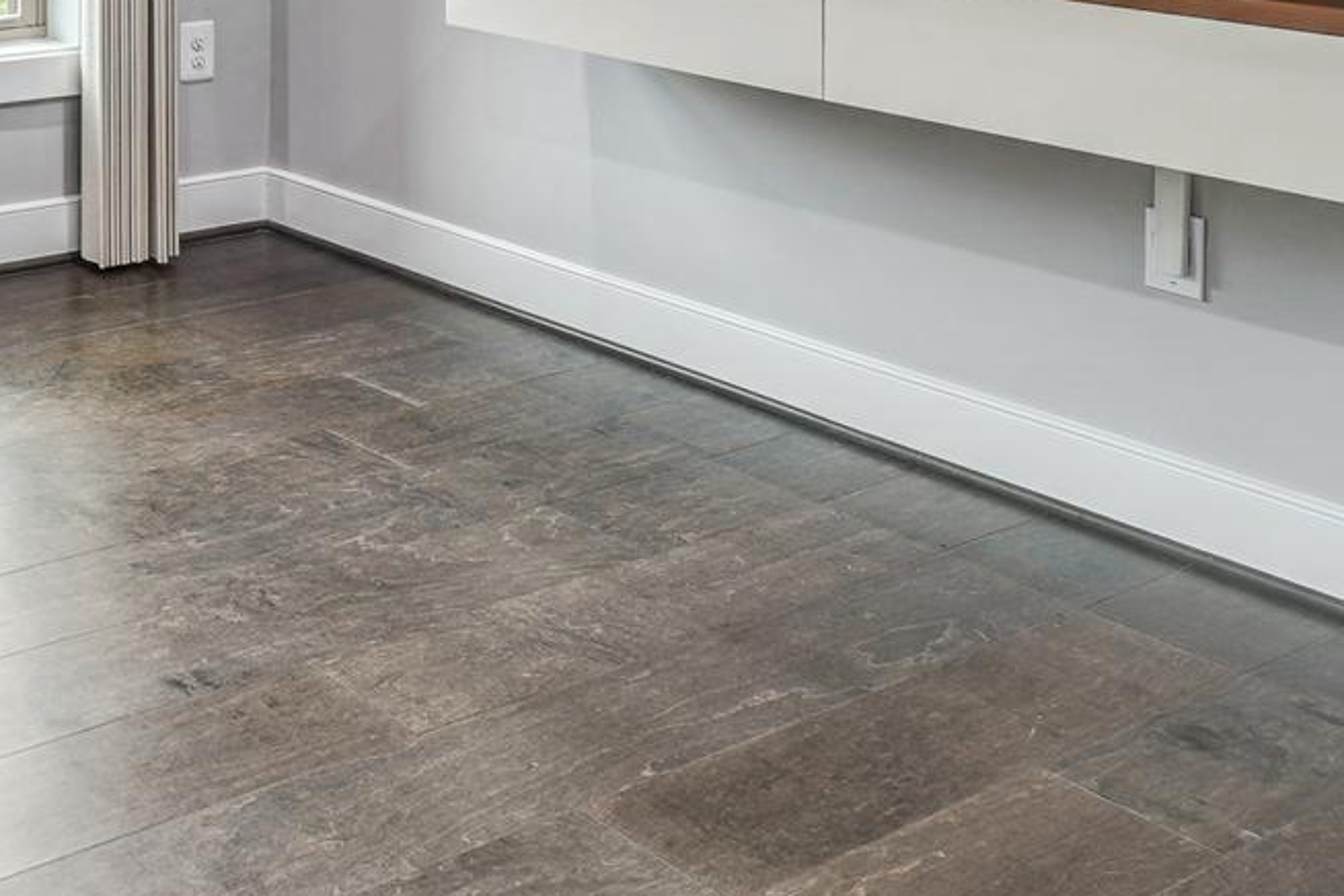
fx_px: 1755
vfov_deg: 24.8
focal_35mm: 47
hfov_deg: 35.3
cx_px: -169
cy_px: -271
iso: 50
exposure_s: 1/2.5
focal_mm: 10
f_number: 8
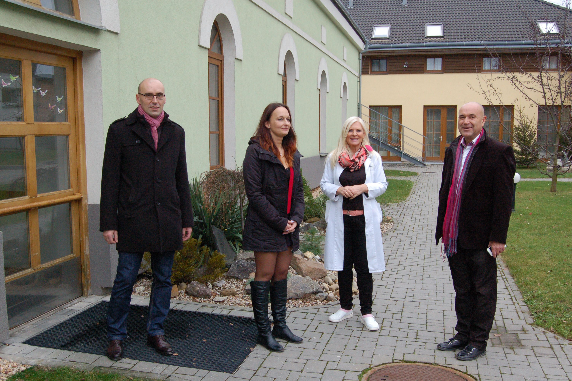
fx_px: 571
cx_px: 286
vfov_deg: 36.8
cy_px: 190
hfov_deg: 53.2
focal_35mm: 36
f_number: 9
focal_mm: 24
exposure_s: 1/320
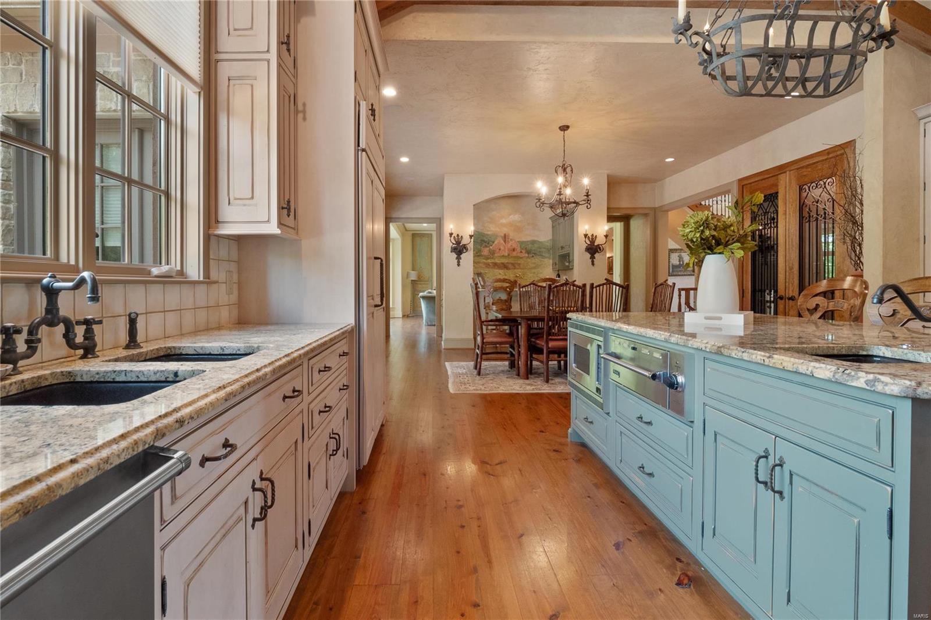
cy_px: 310
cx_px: 466
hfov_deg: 96.7
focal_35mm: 16
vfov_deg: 73.7
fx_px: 414
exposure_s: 1/4
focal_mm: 8
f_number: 8
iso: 400
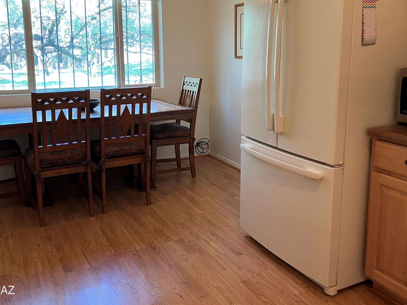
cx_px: 201
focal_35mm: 34
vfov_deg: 41.4
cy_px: 109
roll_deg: +1.1
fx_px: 400
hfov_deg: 54.0
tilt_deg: -9.2
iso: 80
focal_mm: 5.7
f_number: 1.5
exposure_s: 1/60
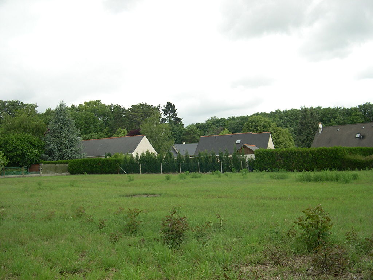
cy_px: 140
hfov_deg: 49.0
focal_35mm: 38
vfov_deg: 37.7
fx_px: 409
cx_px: 186
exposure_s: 1/404
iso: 100
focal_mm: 8
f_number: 2.8
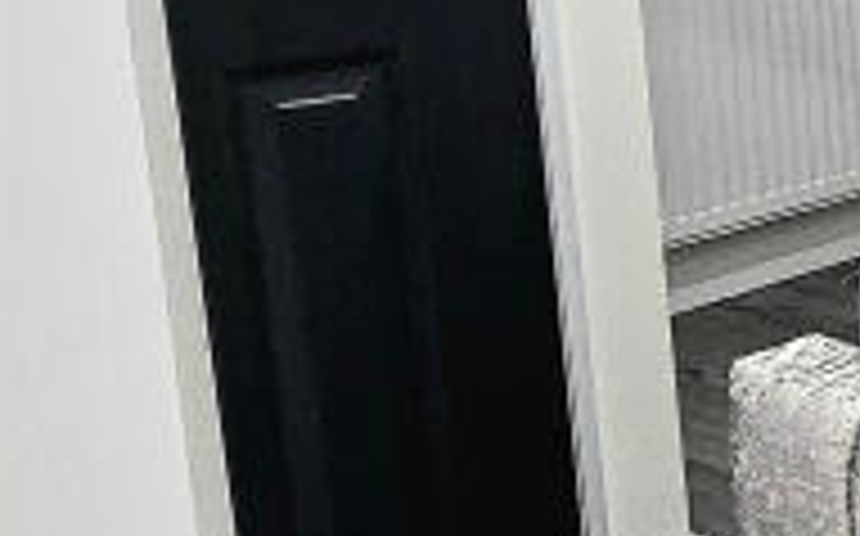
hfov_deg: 17.9
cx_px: 1774
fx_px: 1733
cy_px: -81
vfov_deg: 16.9
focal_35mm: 74
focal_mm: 2.2
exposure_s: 1/50
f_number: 2.2
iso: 100
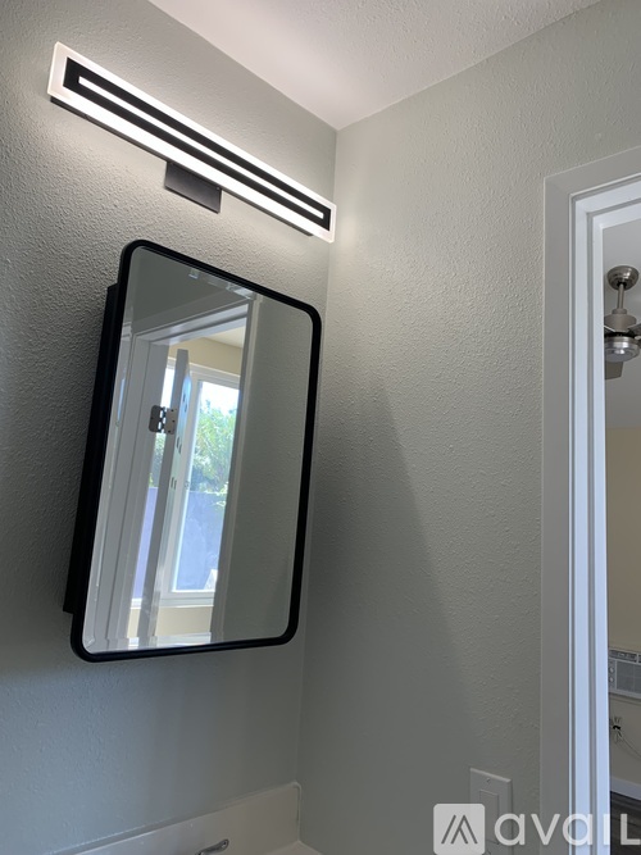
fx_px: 642
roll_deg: -4.1
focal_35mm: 26
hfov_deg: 53.0
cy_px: 428
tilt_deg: +11.7
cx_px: 320
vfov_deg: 67.3
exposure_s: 1/118
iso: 32
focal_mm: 4.25
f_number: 1.8
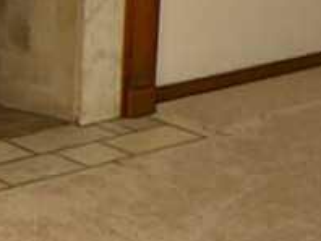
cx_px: -70
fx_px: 1235
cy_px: 13
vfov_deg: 11.1
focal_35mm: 133
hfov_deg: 14.3
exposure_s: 1/54.1
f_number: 3.2
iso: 64
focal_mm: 5.8
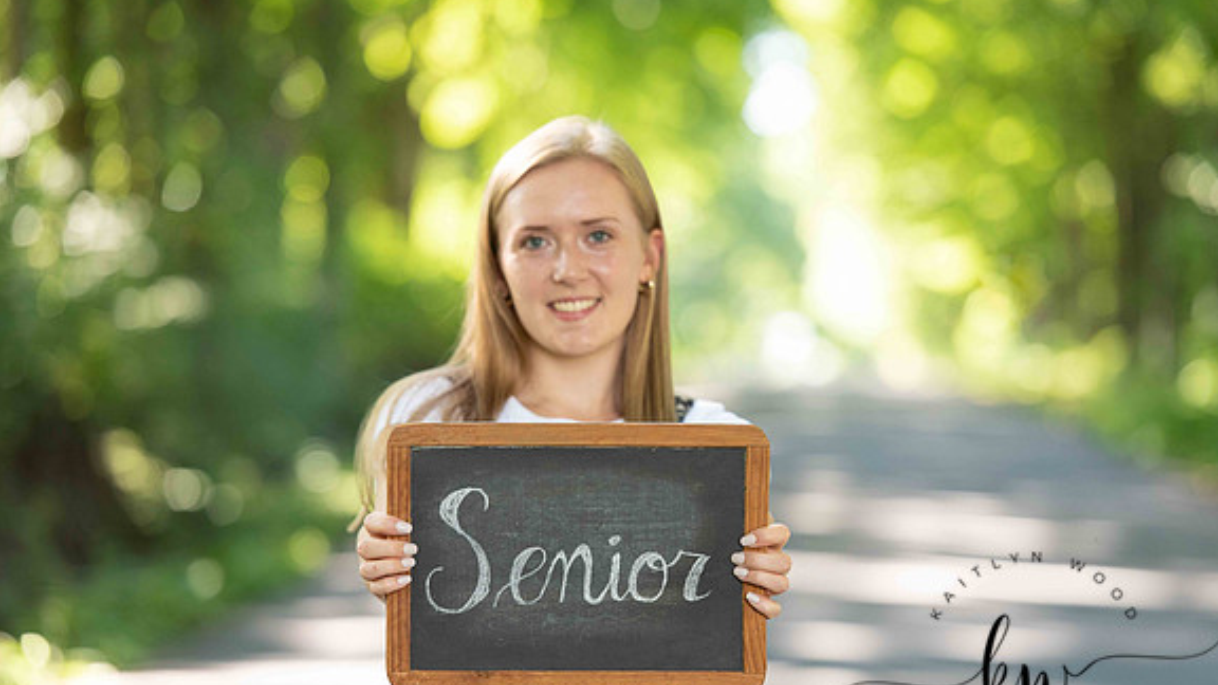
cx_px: 611
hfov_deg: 12.4
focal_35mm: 174
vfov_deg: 7.0
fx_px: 5620
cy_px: 396
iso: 640
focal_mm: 165
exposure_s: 1/200
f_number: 3.5
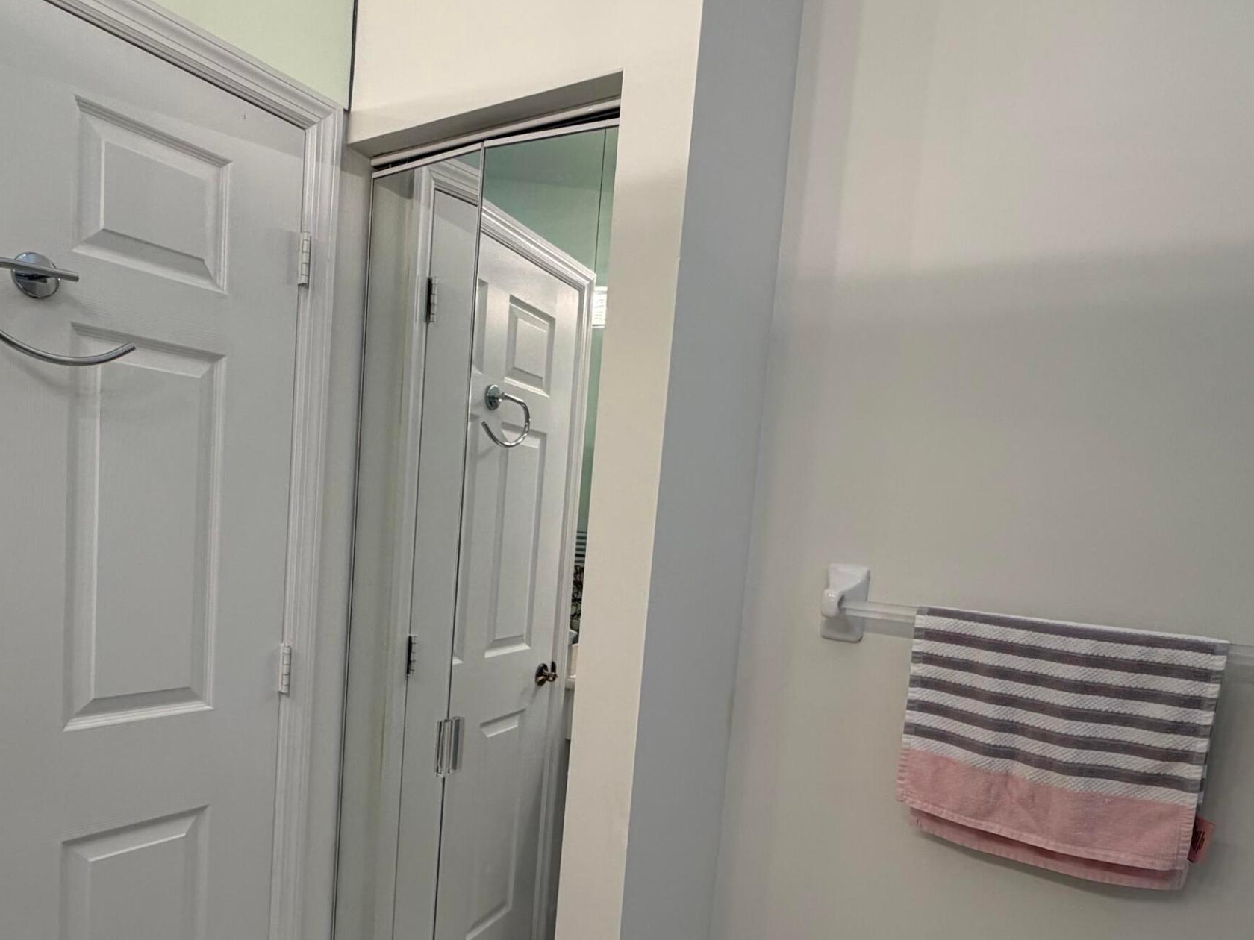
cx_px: 601
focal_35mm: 24
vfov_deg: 56.0
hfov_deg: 71.6
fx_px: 869
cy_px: 602
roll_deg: -3.6
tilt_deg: -5.9
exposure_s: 1/120
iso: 125
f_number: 2.2
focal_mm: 2.22
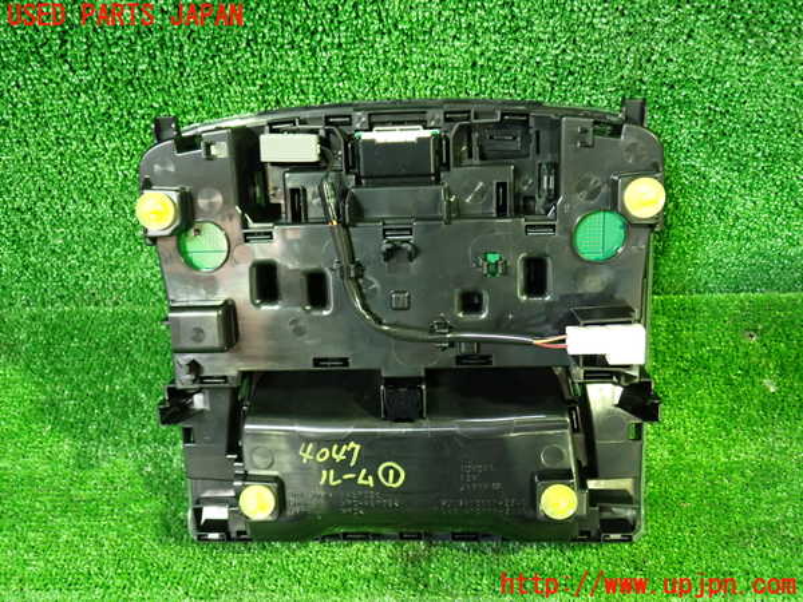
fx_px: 696
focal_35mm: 30
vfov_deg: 46.8
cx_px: 402
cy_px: 301
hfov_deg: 60.0
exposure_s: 1/25
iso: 800
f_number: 2.3
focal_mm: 5.4
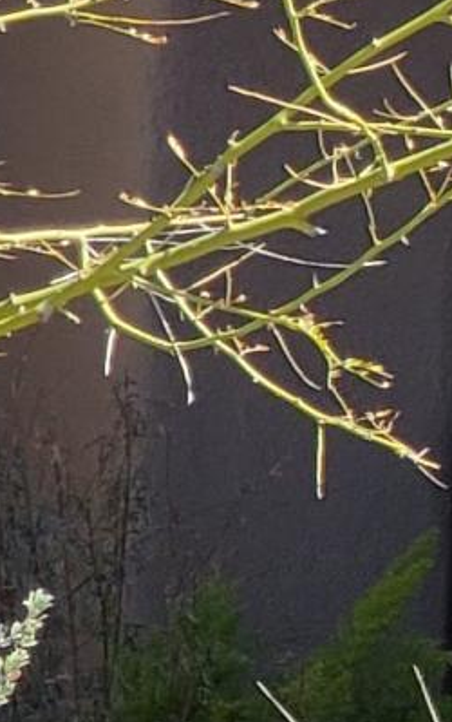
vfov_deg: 5.1
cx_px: 2575
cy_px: -13
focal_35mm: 414
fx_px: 8145
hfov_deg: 2.9
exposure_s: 1/385
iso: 50
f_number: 2.4
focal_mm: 6
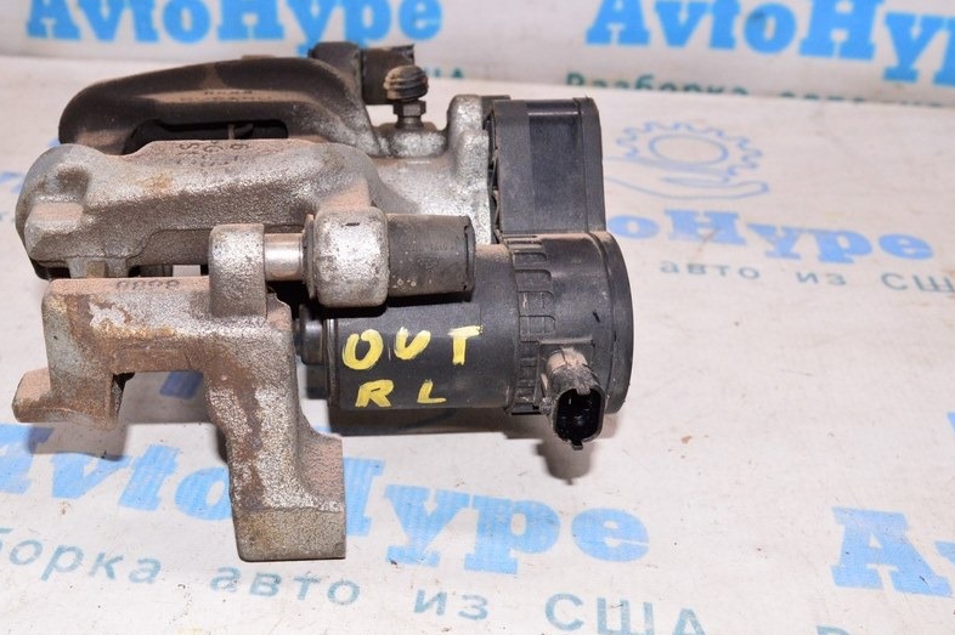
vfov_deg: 31.1
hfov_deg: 45.2
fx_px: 1140
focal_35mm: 43
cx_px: 378
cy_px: 277
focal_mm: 22
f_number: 8
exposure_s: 1/125
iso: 1600
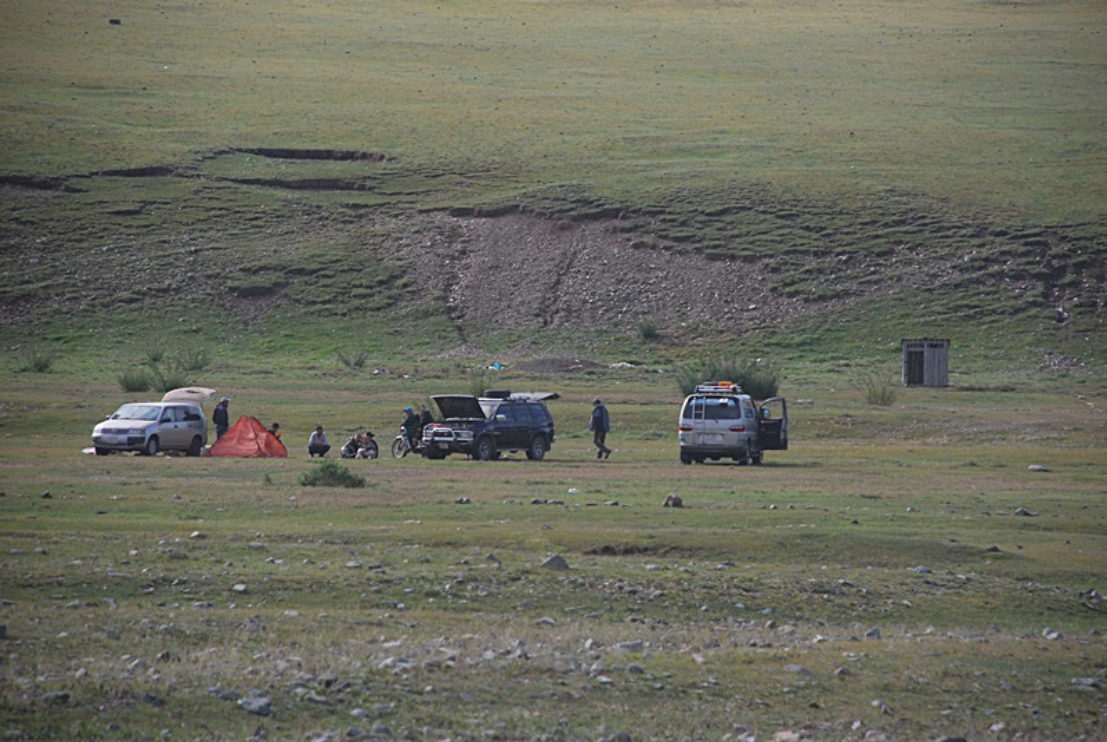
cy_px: 371
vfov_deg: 6.8
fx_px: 6236
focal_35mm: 202
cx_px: 554
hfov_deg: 10.1
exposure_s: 1/1000
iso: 400
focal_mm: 135
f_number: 5.6
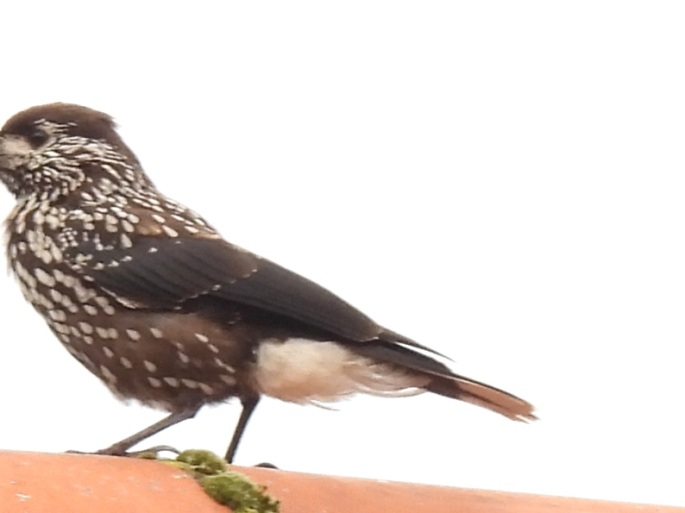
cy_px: 318
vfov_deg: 1.9
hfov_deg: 2.6
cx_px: 259
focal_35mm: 774
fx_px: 15312
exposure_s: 1/250
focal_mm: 107
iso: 220
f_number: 5
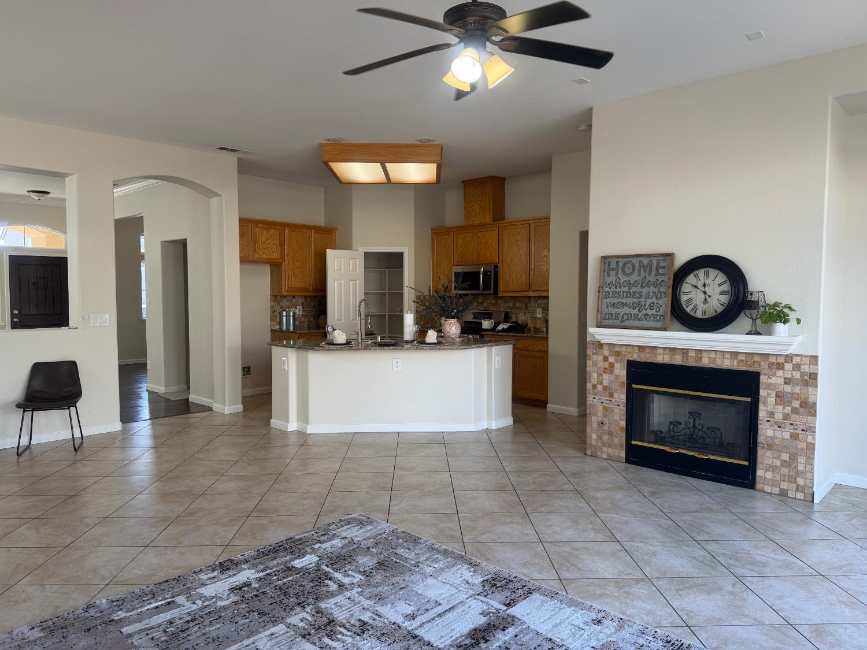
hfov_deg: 71.6
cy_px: 325
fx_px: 601
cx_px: 434
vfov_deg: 56.8
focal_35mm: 24
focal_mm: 6.76
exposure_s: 1/125
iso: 80
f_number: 1.78
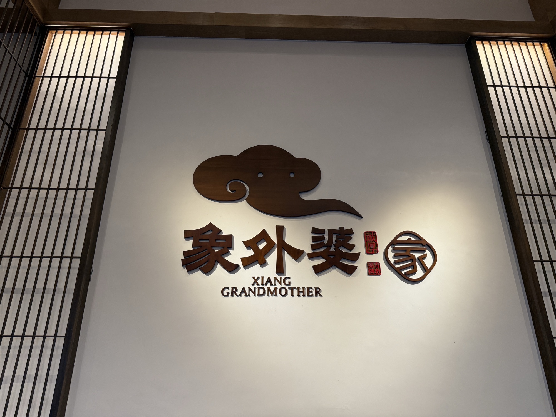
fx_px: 385
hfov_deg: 71.6
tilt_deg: +23.1
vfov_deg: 56.8
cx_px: 278
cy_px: 208
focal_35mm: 24
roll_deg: -1.0
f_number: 1.78
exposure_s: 1/100
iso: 200
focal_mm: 6.76
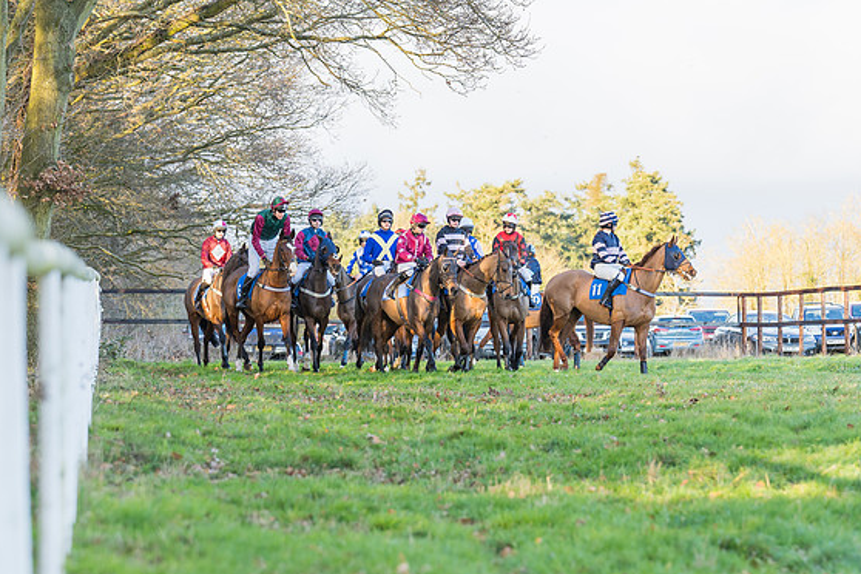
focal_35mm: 217
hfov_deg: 9.5
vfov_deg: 6.3
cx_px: 421
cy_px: 274
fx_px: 5190
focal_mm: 137
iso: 400
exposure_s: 1/200
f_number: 4
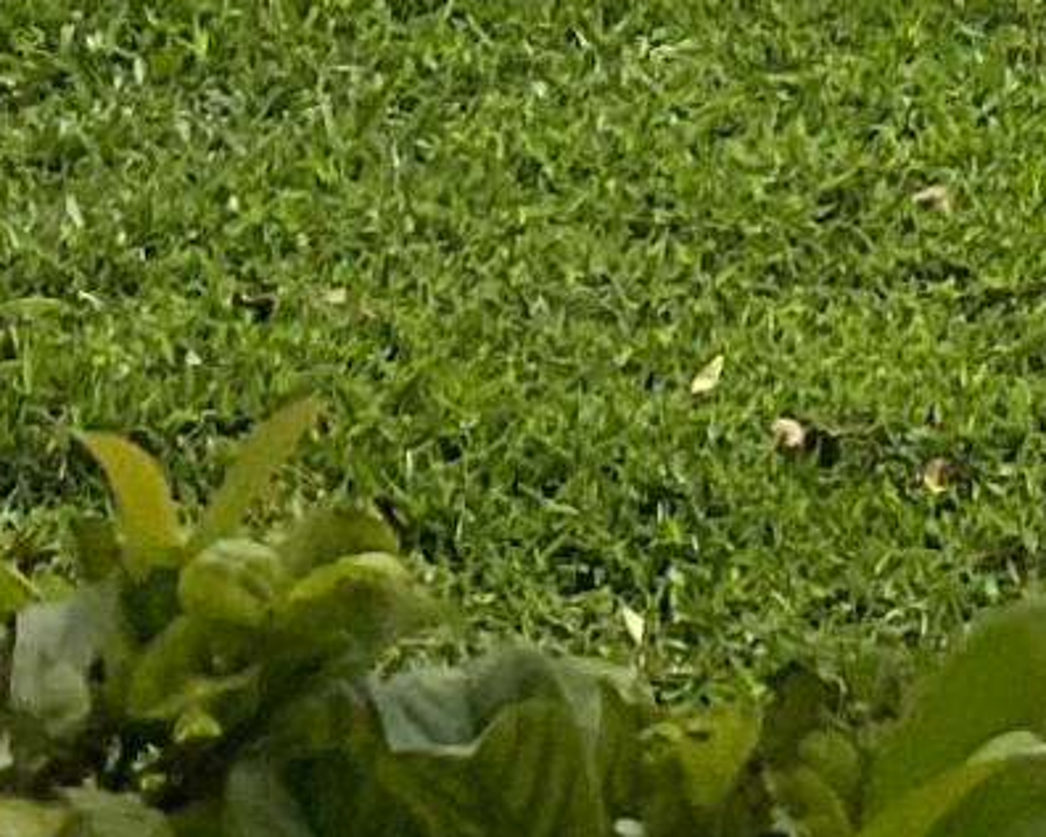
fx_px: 6379
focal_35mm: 206
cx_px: 1284
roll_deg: -2.4
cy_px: -1669
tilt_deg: -9.6
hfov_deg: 9.2
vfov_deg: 6.8
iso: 20
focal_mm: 3
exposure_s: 1/3788
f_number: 1.8
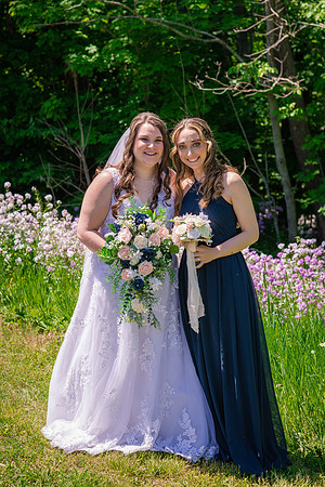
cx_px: 162
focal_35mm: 85
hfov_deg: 16.1
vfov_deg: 23.9
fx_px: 1151
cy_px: 244
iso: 200
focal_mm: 85
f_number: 5
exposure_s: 1/800
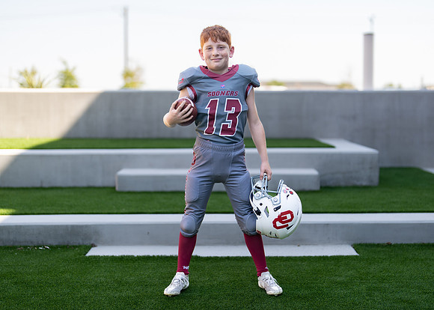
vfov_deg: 23.3
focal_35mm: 61
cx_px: 233
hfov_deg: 32.3
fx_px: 750
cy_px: 149
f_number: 1.2
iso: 100
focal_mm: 50
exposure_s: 1/2000
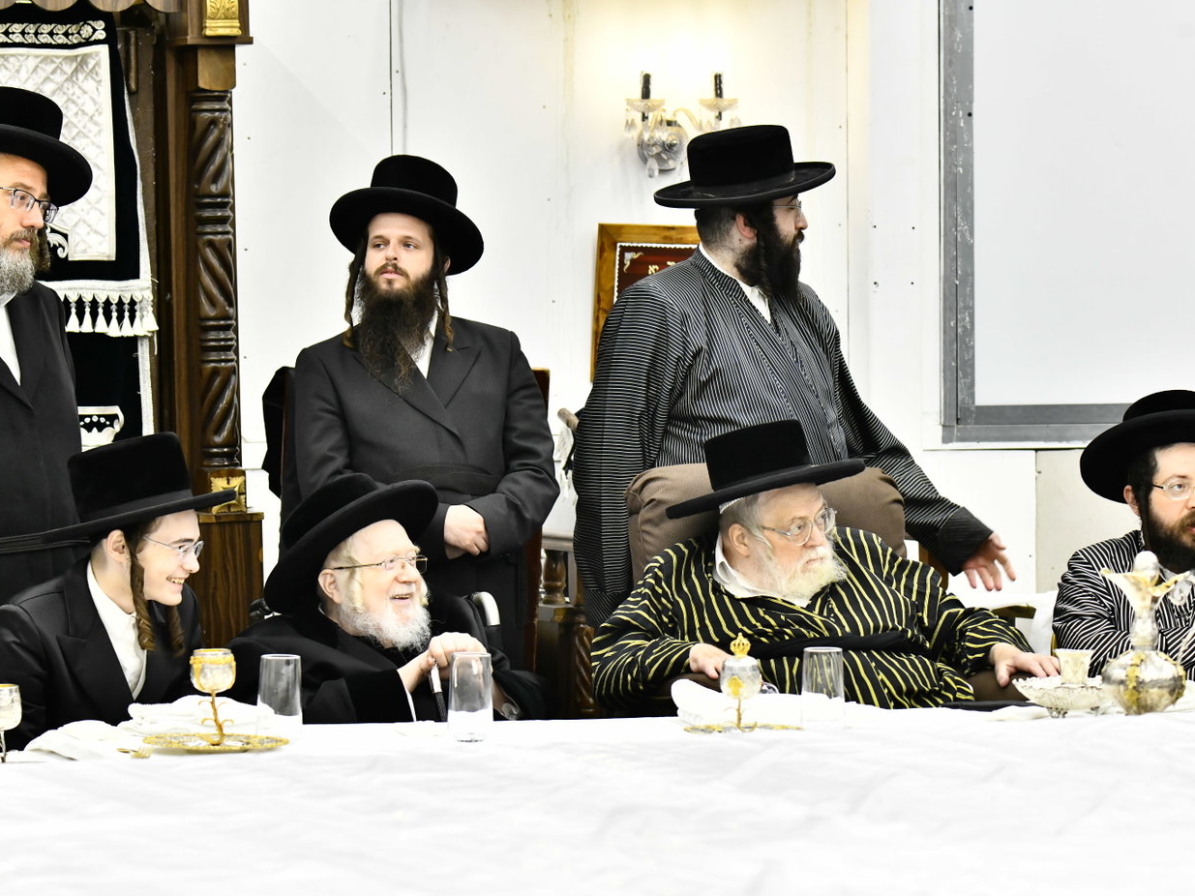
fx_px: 4591
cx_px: 636
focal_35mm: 133
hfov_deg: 14.8
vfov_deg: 11.1
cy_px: 448
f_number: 5.6
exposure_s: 1/250
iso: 3200
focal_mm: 122
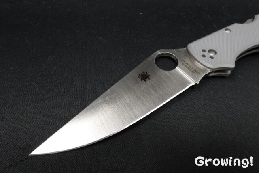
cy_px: 86
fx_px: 173
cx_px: 130
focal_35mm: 24
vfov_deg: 53.1
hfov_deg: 73.8
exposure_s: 1/30
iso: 1250
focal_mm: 9
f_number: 10
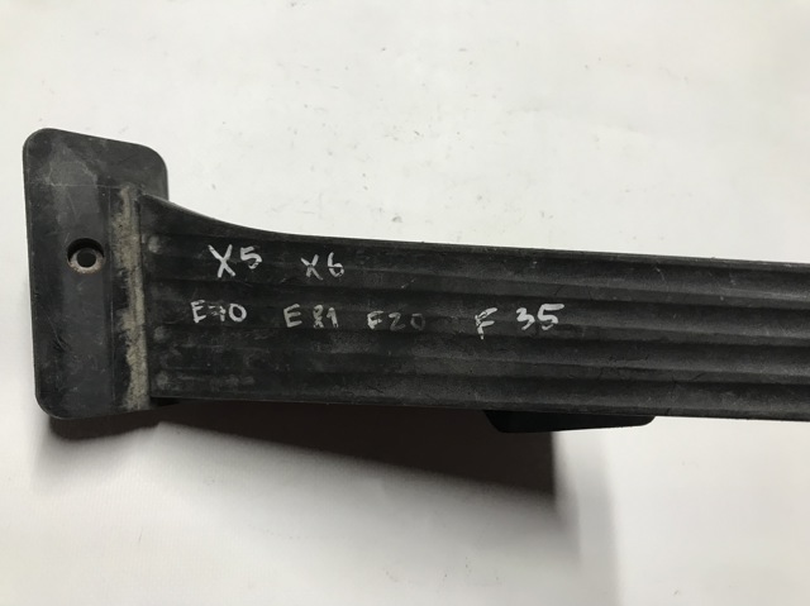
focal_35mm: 28
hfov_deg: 63.5
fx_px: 655
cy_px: 303
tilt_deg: -64.7
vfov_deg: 49.7
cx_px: 405
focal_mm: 3.99
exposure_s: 1/33
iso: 32
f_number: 1.8
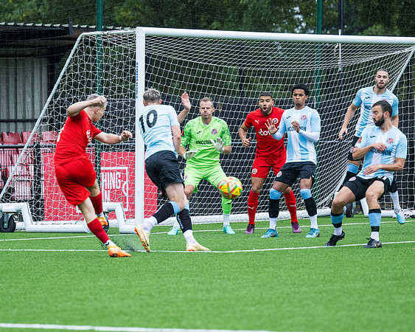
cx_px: 156
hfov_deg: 7.4
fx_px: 3206
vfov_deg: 5.9
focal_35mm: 261
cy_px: 224
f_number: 4
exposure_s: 1/1250
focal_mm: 170
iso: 800
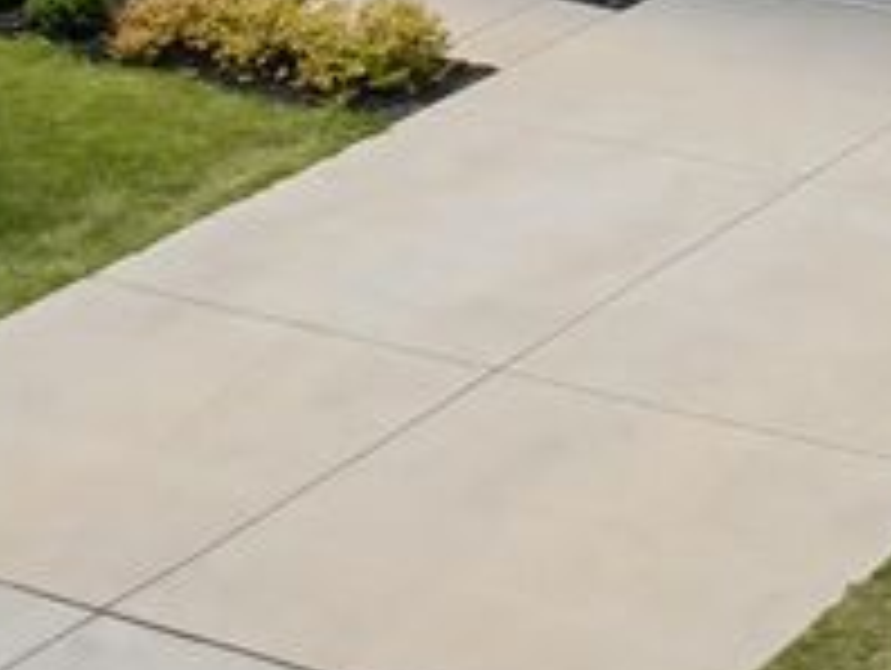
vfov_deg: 10.6
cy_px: -807
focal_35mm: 124
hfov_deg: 15.5
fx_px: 3196
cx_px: 950
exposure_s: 1/1250
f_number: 2.8
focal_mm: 12.3
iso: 180
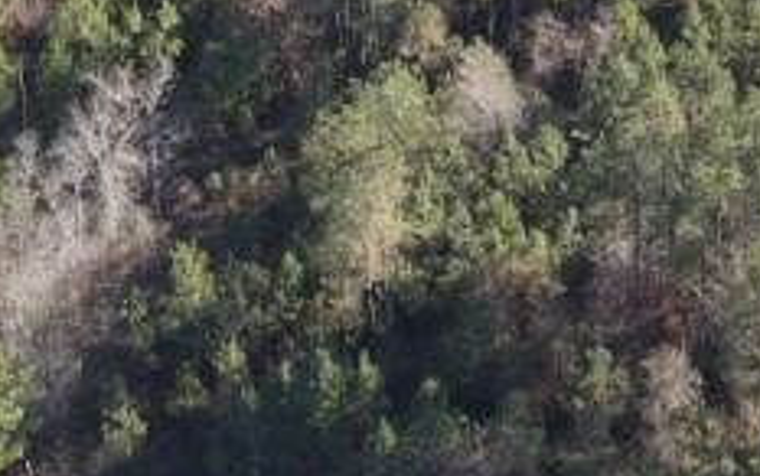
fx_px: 3254
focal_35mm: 157
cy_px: -652
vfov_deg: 7.8
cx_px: 333
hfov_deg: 13.3
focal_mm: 4.5
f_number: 2.8
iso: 100
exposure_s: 1/160
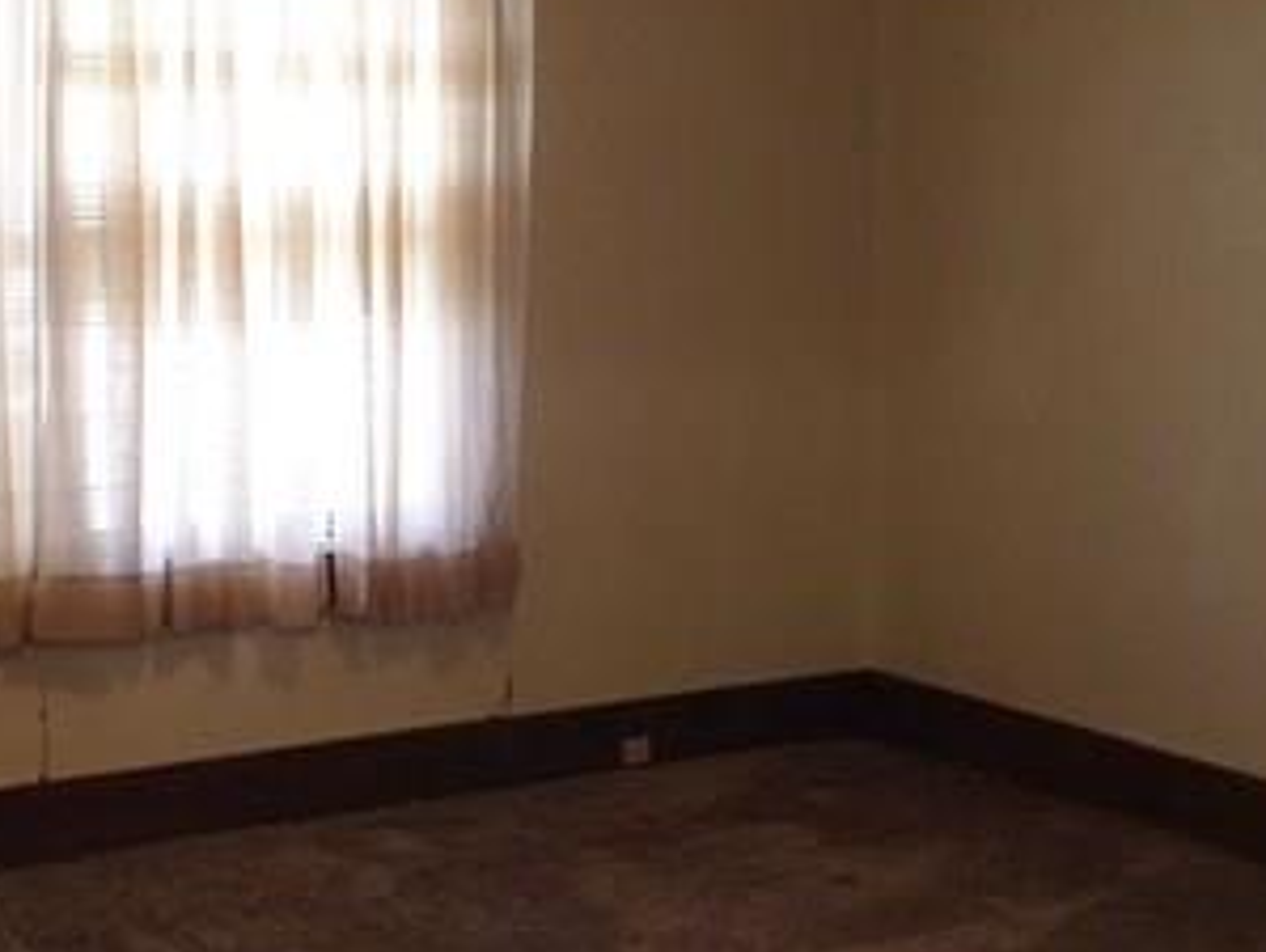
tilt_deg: -4.5
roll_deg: -0.7
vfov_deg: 23.7
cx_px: 377
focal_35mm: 62
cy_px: 423
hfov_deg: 30.8
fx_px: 2270
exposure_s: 1/10
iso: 80
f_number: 2.2
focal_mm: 4.15
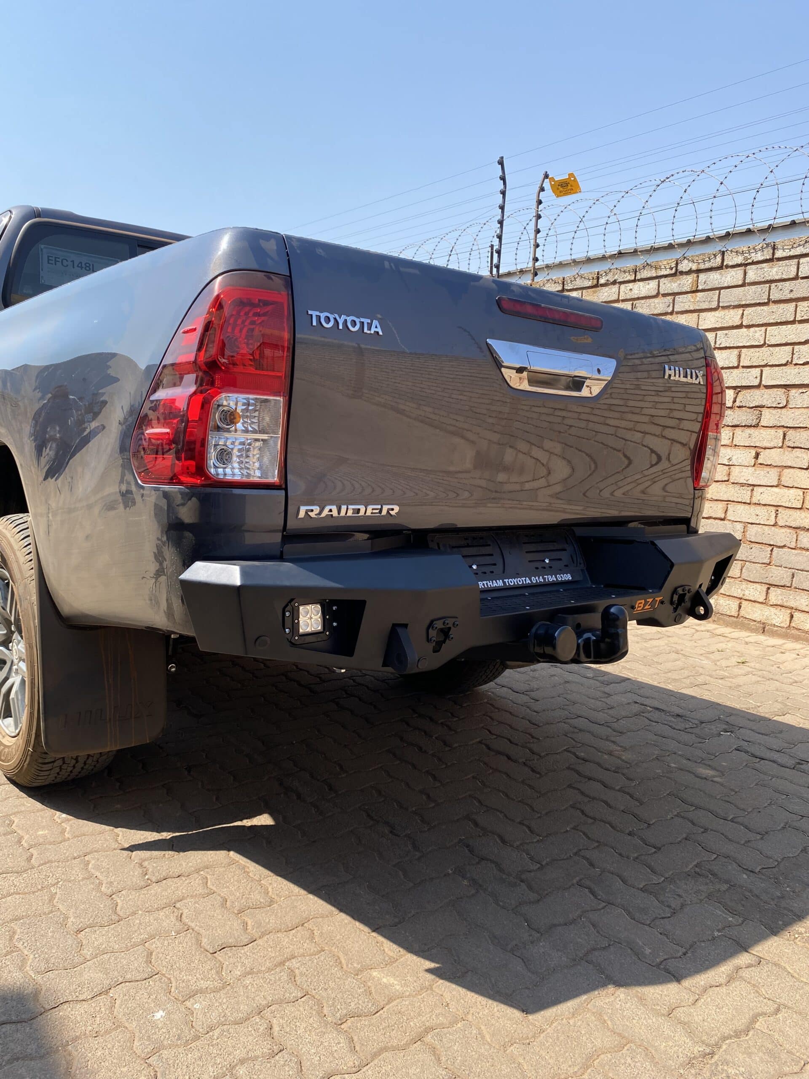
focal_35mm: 26
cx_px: 404
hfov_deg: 53.1
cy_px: 540
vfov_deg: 67.3
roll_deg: -3.5
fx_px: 810
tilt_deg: -6.3
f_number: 1.8
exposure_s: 1/1629
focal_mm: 4.25
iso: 32
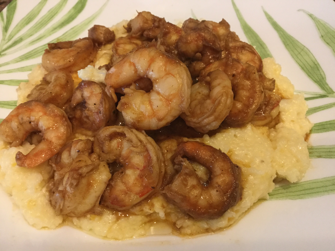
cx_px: 168
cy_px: 126
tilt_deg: -51.4
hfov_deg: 58.4
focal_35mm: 31
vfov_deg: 45.4
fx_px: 300
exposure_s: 1/20
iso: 200
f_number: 2.4
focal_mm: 3.3
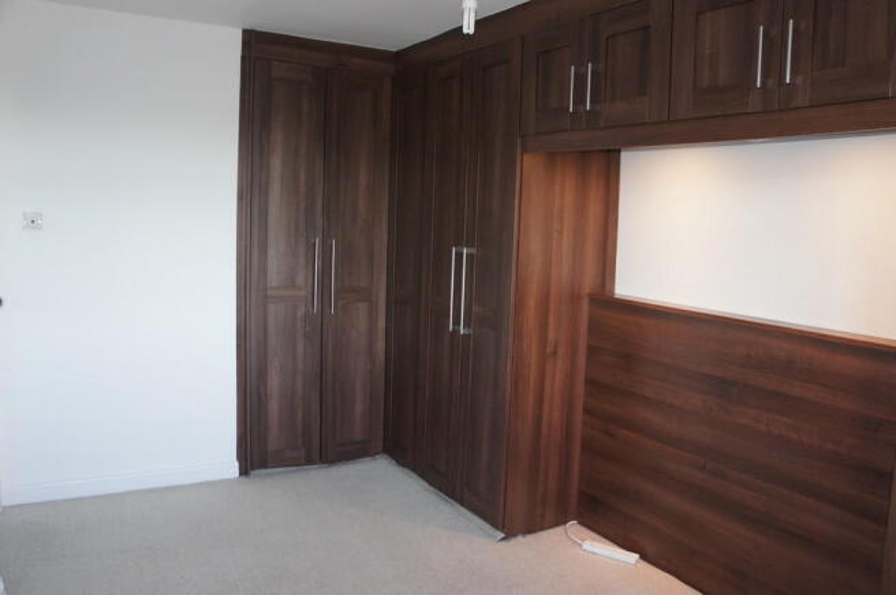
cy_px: 298
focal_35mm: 27
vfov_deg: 47.8
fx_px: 671
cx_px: 448
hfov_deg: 67.4
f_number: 3.5
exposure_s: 1/60
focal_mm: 18
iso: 640
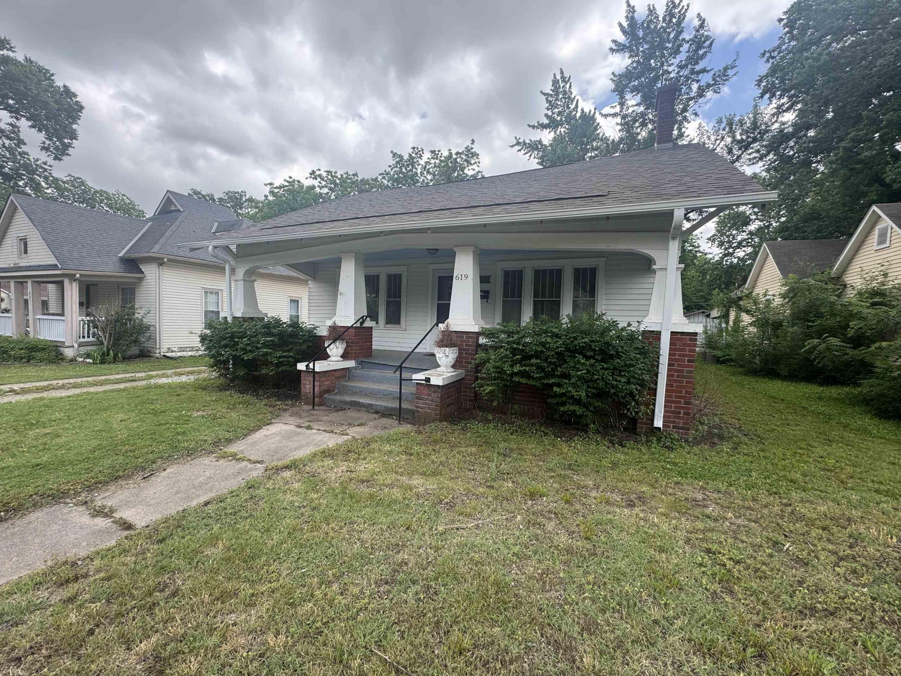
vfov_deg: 81.7
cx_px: 435
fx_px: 390
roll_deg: -1.4
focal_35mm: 15
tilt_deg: -2.9
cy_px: 342
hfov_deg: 98.1
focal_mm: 2.22
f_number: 2.2
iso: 40
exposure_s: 1/368
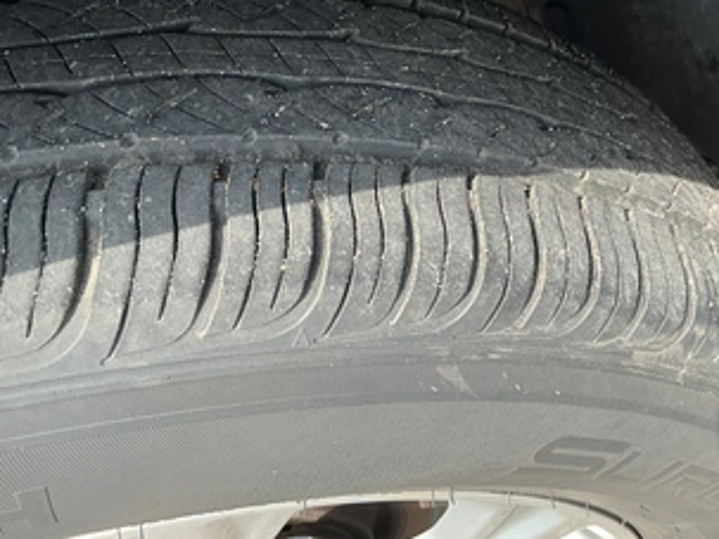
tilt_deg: -50.0
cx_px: 453
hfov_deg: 49.6
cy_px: 207
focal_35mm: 37
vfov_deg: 38.4
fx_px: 768
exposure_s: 1/222
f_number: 1.8
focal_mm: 3
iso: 25
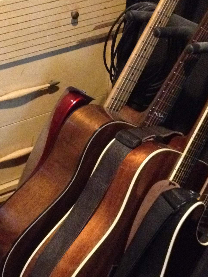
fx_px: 713
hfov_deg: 16.4
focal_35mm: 89
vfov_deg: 22.0
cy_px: 135
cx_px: 29
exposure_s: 1/15
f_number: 2.4
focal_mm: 4.28
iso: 800
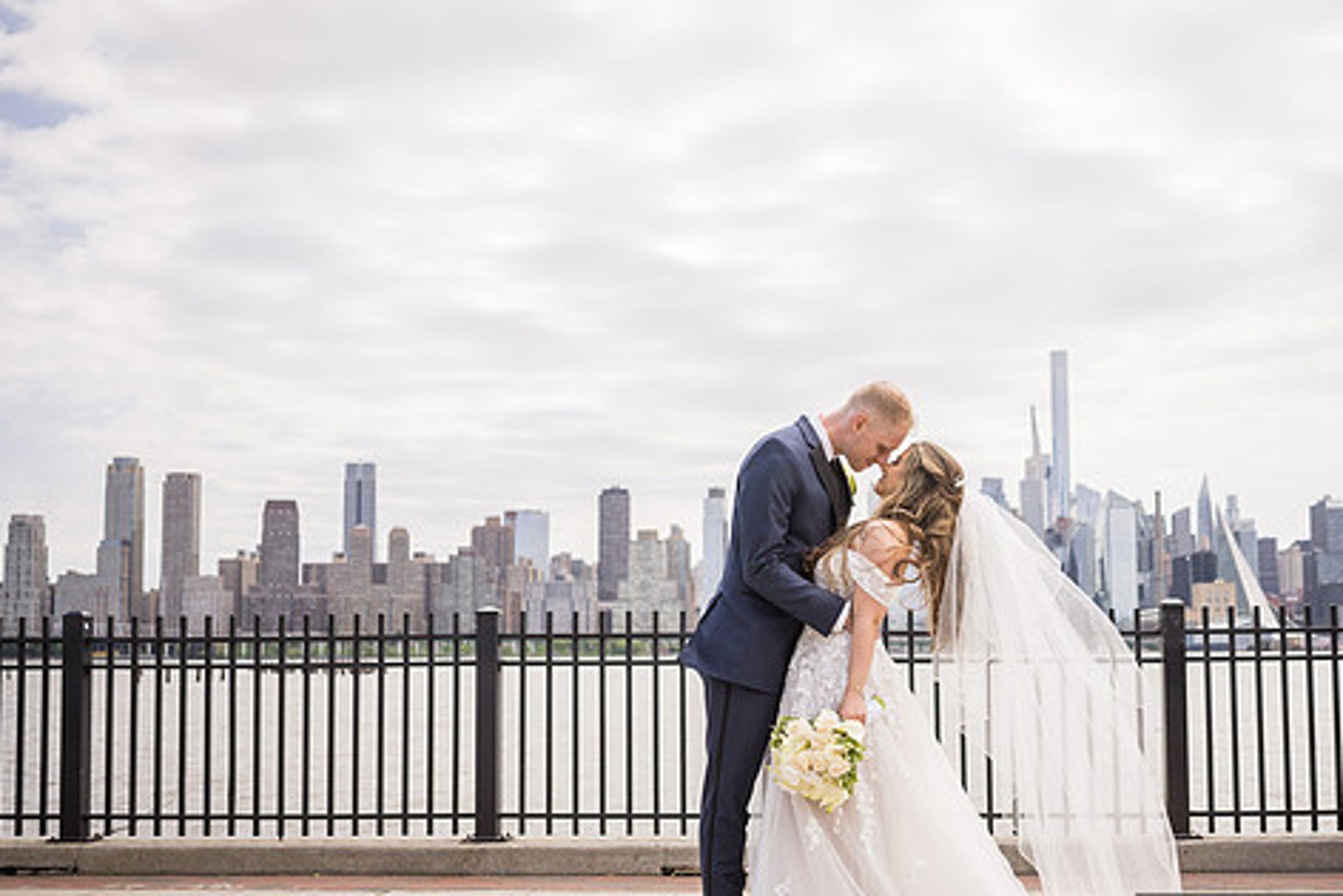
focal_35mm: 43
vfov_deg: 31.2
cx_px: 819
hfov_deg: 45.1
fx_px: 1605
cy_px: 522
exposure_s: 1/1250
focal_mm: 35
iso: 100
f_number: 2.8
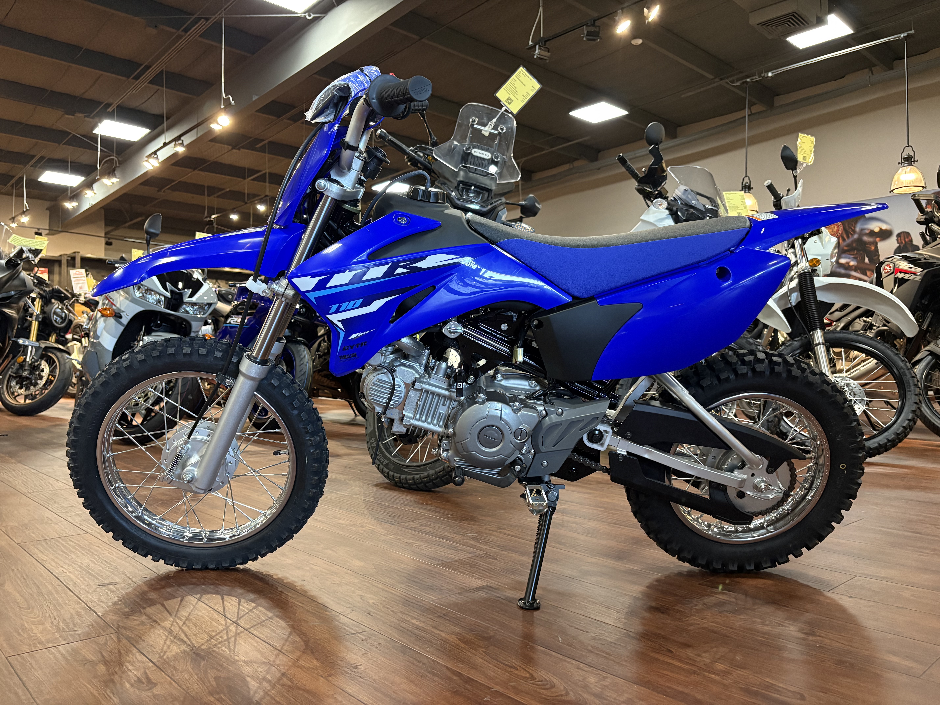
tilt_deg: +1.1
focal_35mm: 26
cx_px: 470
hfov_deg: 67.3
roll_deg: +0.0
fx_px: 706
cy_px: 352
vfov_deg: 53.1
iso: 400
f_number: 1.6
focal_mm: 5.96
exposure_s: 1/40
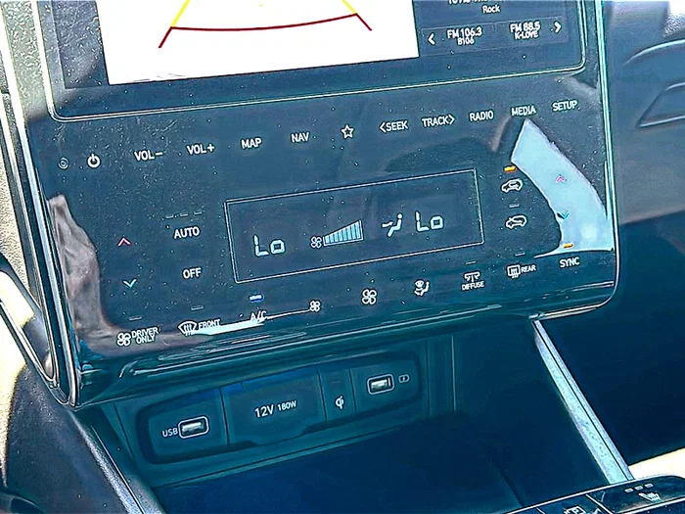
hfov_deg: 42.1
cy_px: 257
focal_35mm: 45
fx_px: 890
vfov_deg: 32.2
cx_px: 342
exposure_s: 1/79
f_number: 1.78
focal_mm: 6.86
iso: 160
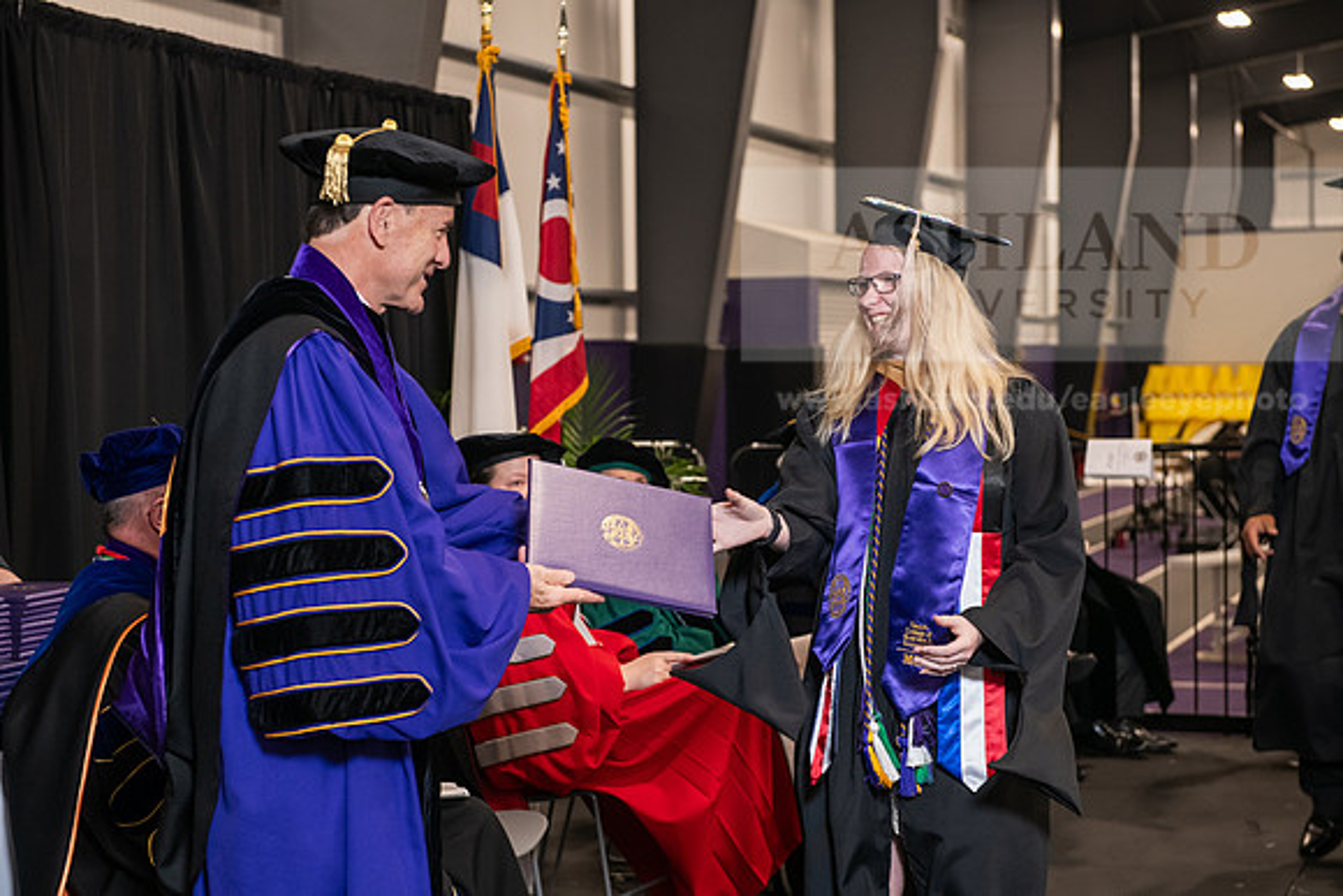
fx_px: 2612
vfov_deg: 19.5
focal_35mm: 70
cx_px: 672
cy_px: 448
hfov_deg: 28.8
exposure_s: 1/125
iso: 2000
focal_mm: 70
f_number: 5
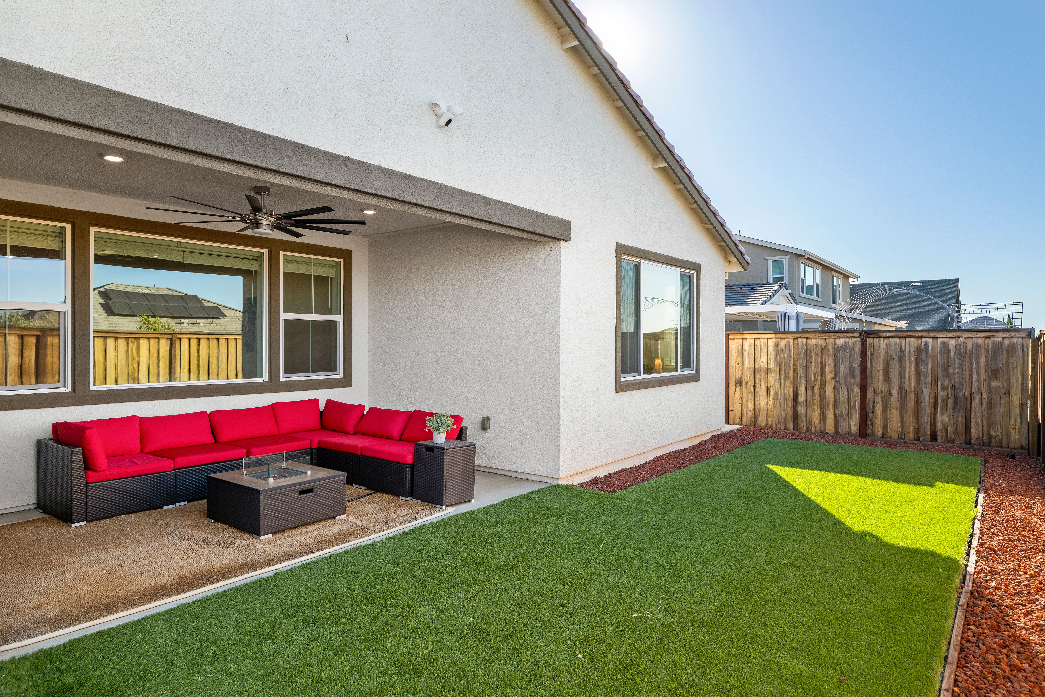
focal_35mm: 22
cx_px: 499
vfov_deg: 58.3
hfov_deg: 79.8
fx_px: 625
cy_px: 348
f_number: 7.1
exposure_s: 1/100
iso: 400
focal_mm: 20.5
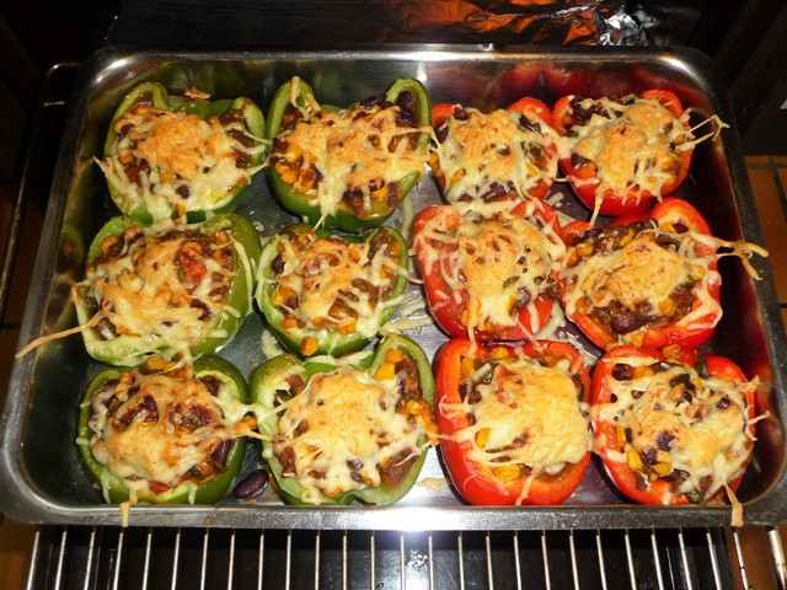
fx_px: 728
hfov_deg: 56.8
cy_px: 295
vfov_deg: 44.2
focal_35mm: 32
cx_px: 394
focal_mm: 5.3
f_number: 3.5
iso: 100
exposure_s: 1/30
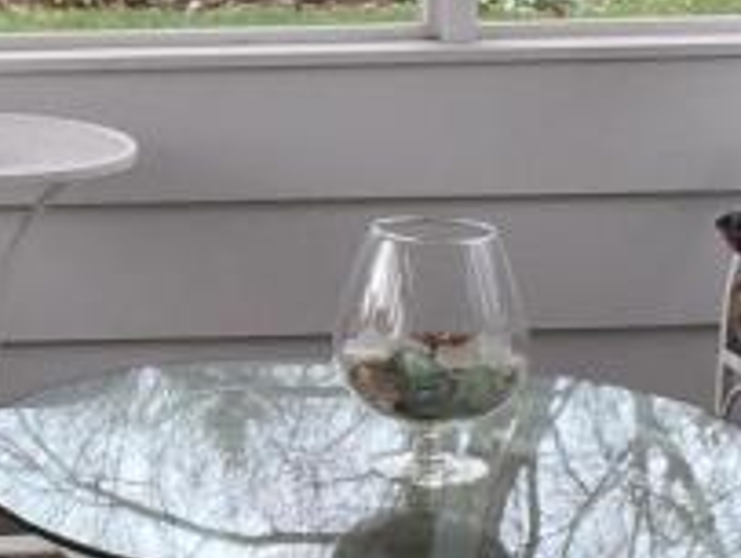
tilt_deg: -9.6
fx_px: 3131
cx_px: -190
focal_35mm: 146
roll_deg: +0.1
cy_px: 40
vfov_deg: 10.1
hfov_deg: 13.1
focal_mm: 4.15
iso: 40
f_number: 2.2
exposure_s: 1/120
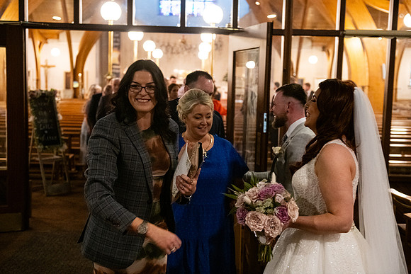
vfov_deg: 28.1
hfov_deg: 41.1
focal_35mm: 48
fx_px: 548
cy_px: 137
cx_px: 206
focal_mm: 48
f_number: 3.5
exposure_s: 1/160
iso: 2500
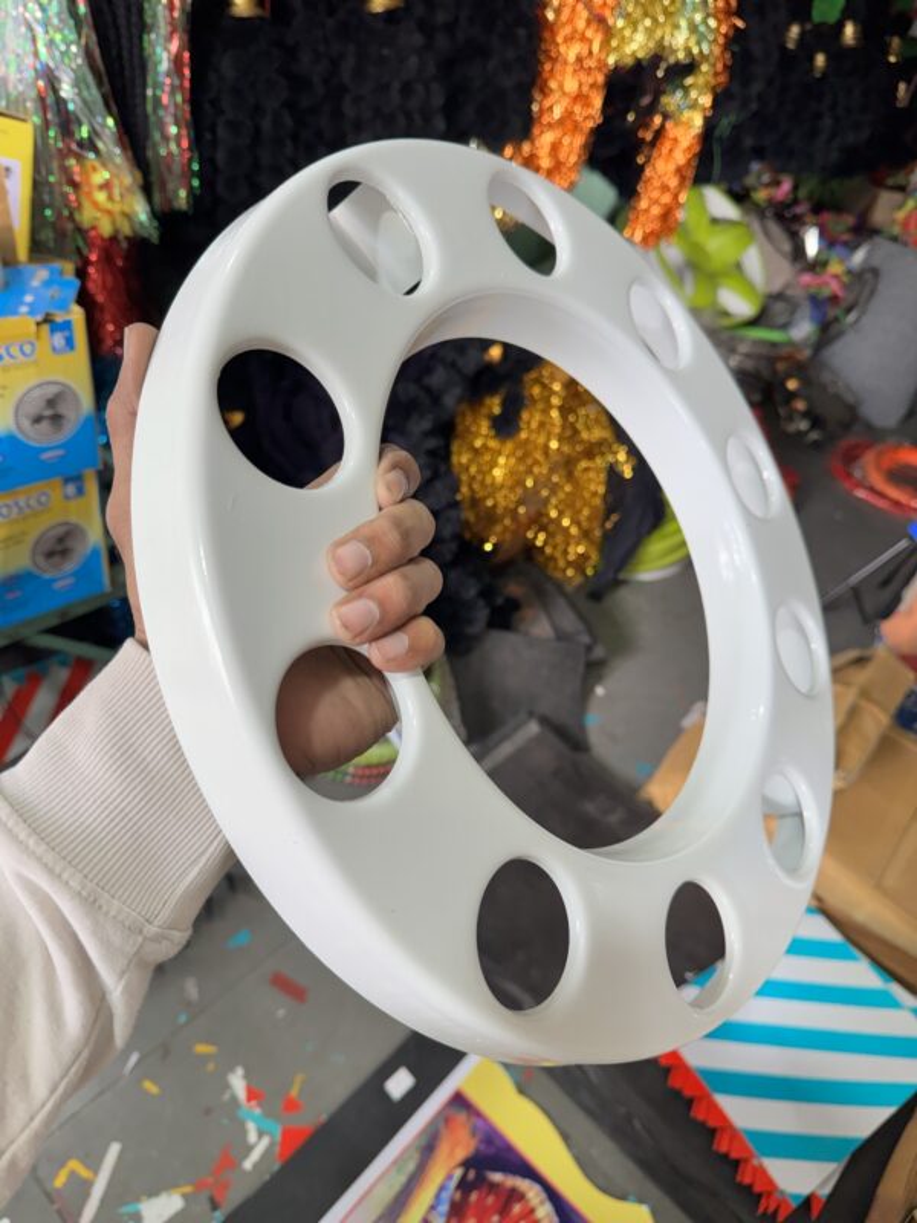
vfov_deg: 71.6
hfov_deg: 56.8
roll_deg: -17.2
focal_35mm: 24
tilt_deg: -40.5
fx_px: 848
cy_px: 612
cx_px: 458
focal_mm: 6.76
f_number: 1.78
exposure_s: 1/100
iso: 160
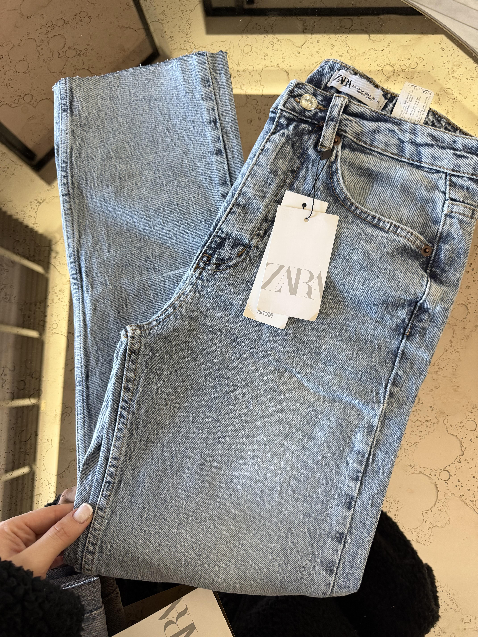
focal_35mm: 24
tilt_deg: -81.9
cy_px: 318
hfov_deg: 56.8
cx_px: 239
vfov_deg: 71.6
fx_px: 442
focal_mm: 6.76
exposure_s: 1/60
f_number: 1.78
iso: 250
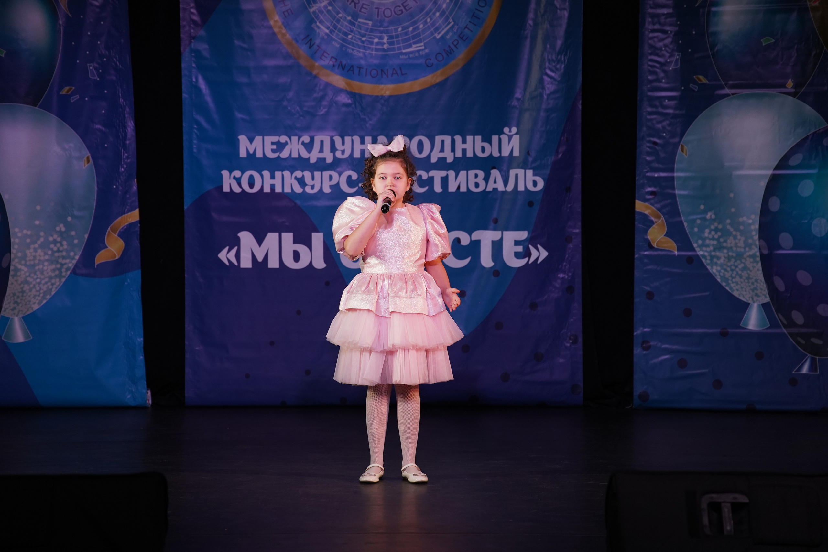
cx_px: 414
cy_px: 276
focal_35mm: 150
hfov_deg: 13.7
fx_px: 3450
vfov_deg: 9.1
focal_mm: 150
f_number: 4
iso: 1600
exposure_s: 1/400
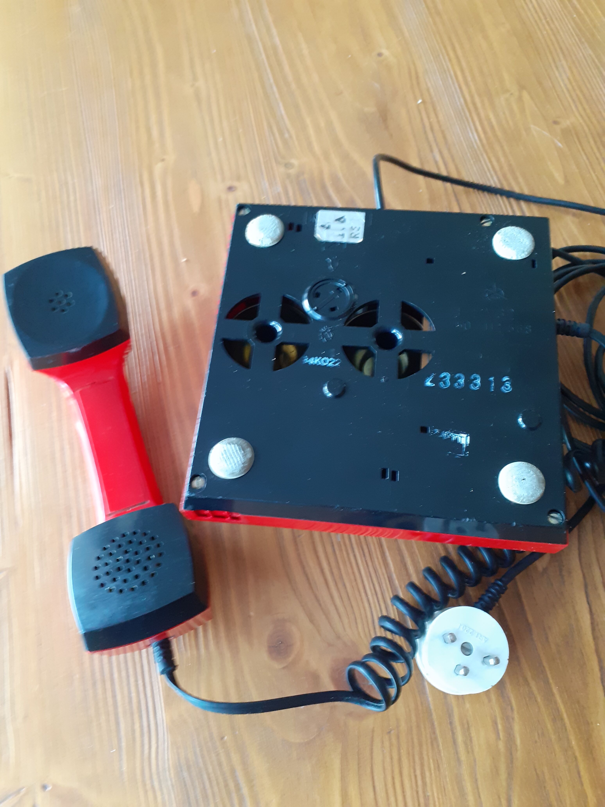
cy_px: 404
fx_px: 629
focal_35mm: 27
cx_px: 302
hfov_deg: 51.4
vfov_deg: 65.3
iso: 200
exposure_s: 1/25
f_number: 1.9
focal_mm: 3.6
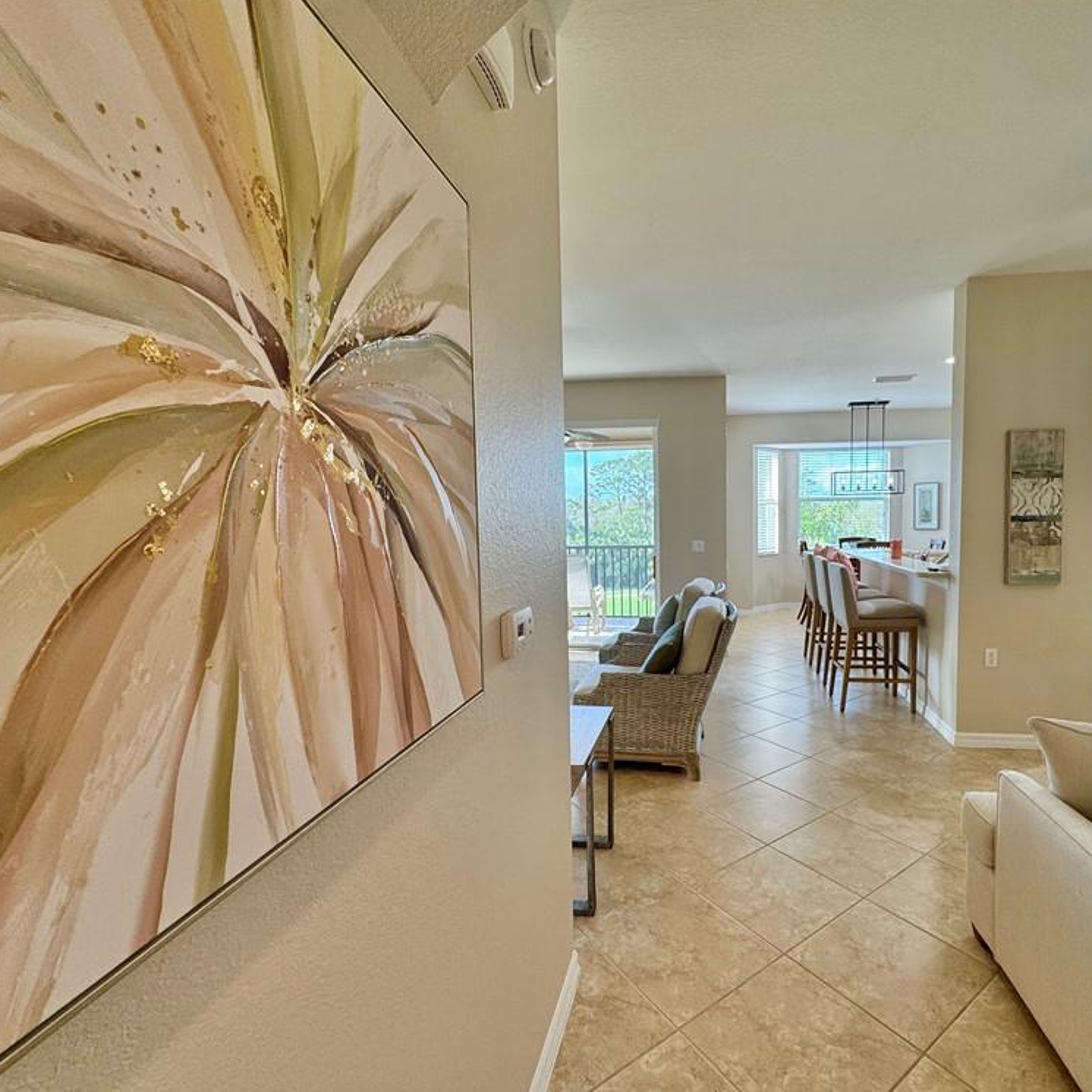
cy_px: 554
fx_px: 607
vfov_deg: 84.0
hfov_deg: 83.3
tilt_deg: -3.9
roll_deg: +0.5
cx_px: 638
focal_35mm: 17
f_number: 2.2
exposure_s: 1/120
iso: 100
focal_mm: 2.22
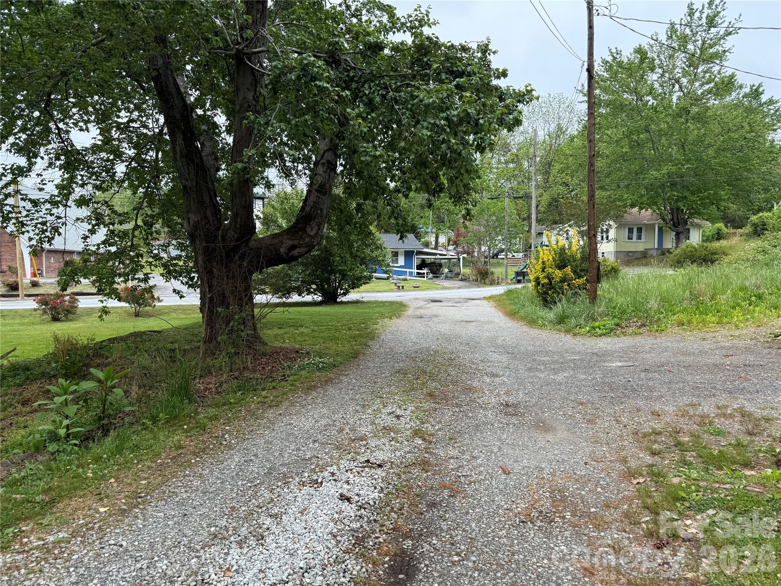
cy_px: 293
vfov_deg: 56.8
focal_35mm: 24
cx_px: 390
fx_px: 541
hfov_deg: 71.6
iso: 80
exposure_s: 1/1770
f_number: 1.78
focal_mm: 6.76
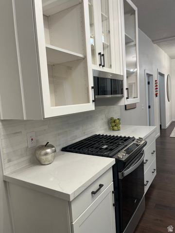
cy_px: 116
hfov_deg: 53.1
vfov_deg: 67.3
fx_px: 175
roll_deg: +4.6
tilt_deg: -4.7
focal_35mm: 26
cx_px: 88
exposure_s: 1/120
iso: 100
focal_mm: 5.1
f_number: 1.6
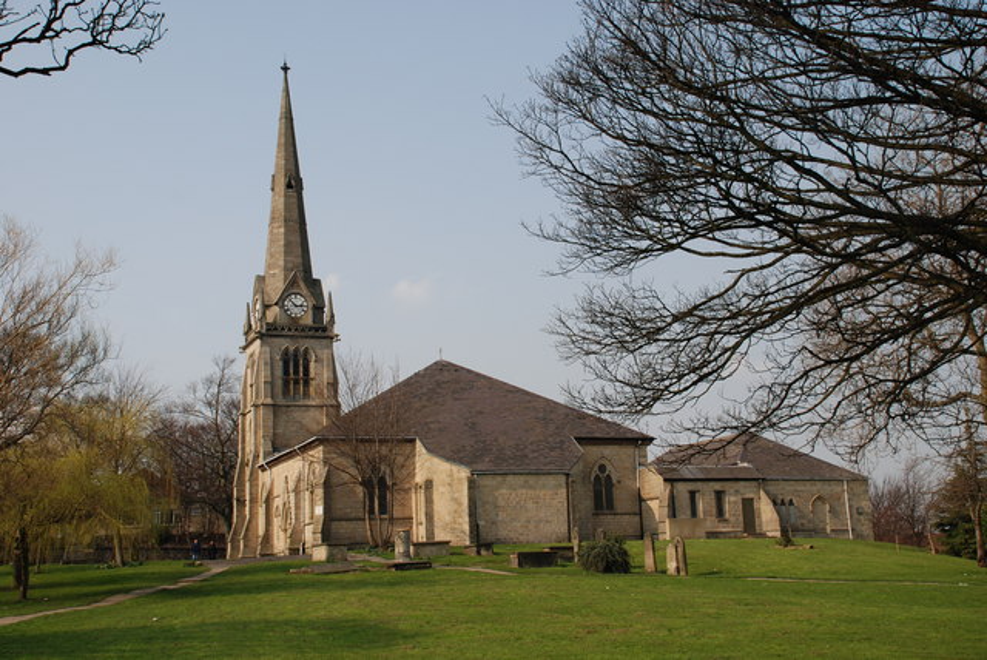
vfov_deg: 29.0
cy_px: 330
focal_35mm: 46
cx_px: 494
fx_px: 1276
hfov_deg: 42.3
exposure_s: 1/200
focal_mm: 31
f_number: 7.1
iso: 100
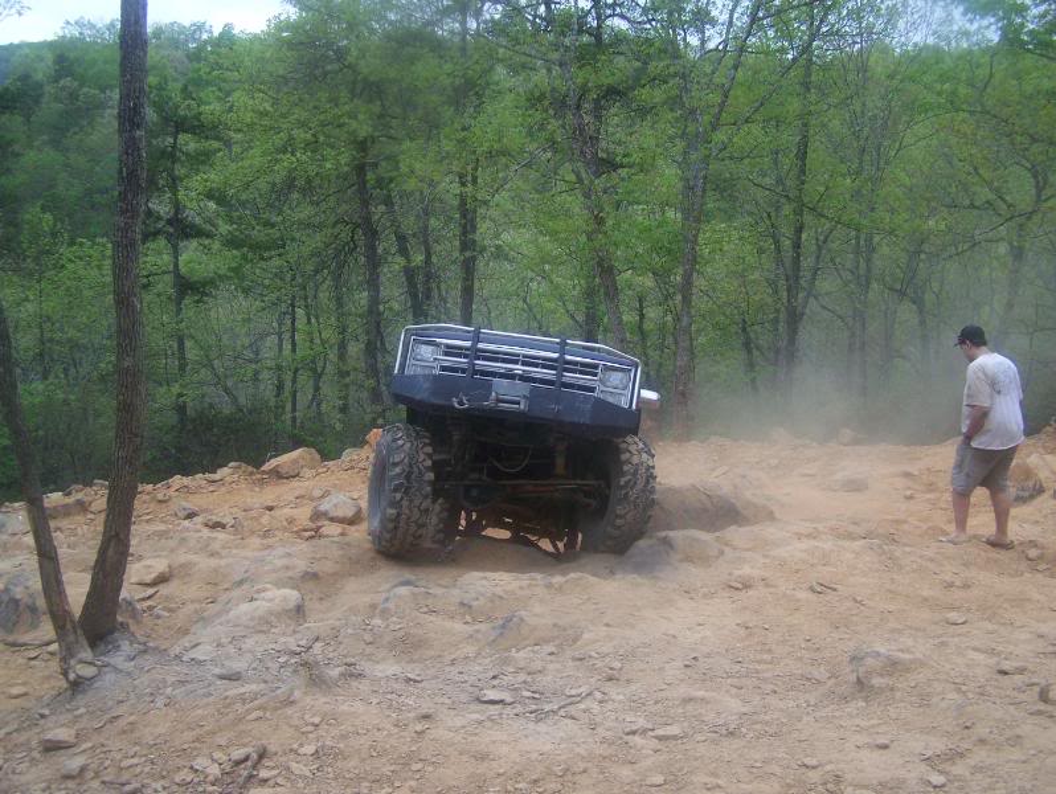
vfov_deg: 37.8
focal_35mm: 38
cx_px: 528
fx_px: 1160
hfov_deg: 48.9
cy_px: 397
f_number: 2.8
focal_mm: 6.3
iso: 100
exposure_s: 1/200
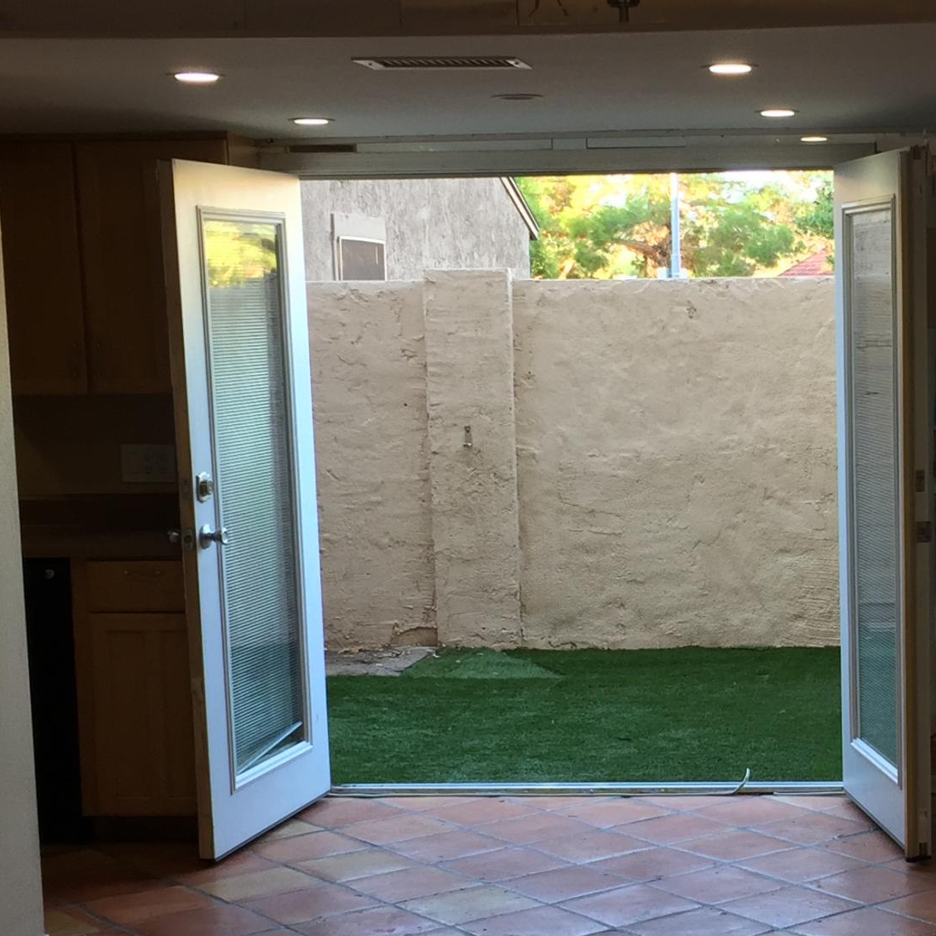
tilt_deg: -9.3
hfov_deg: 23.9
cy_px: 599
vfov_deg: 24.6
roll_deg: -0.1
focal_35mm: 70
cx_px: 852
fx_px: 2141
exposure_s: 1/40
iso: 32
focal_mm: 4.15
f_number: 2.2
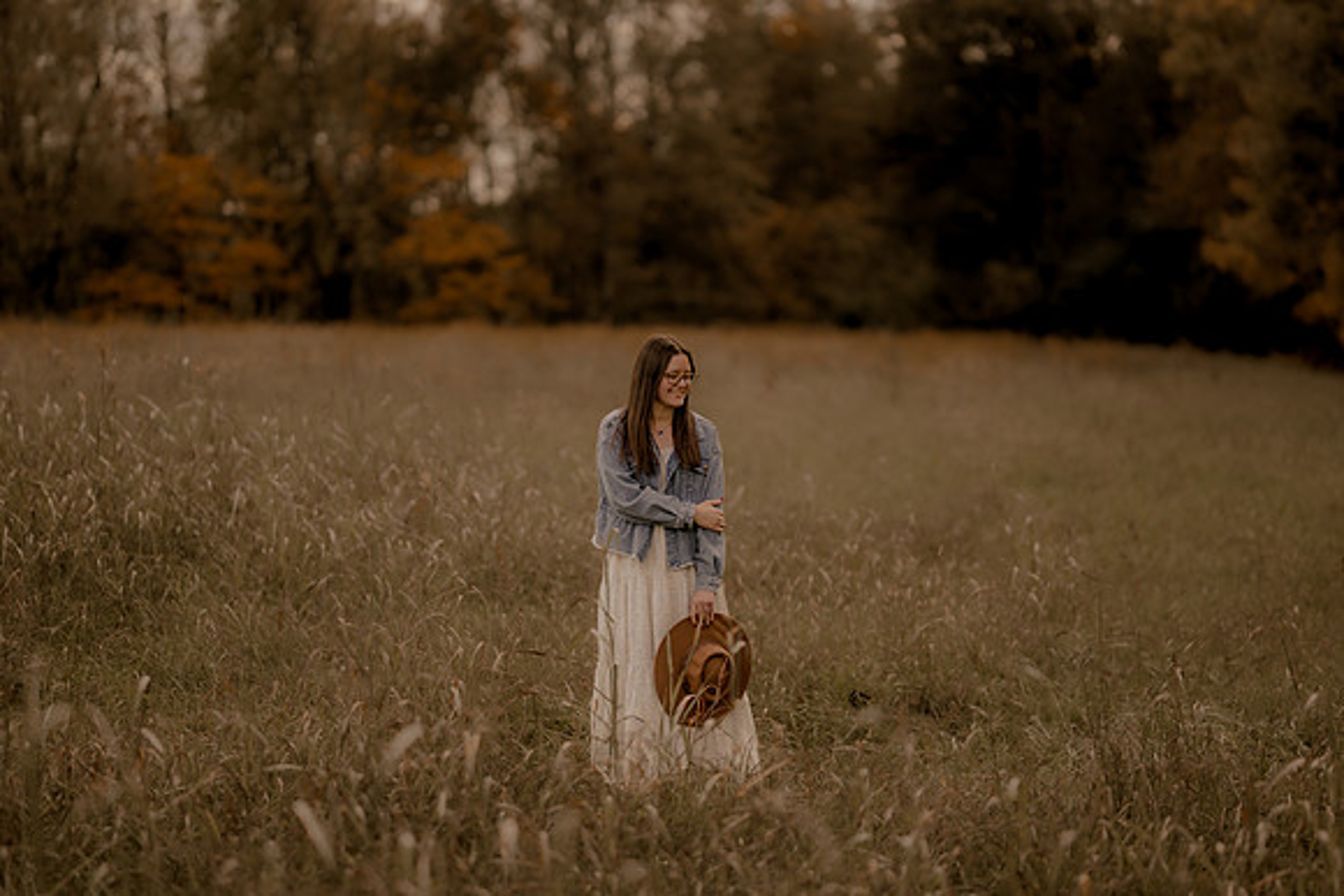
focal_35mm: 85
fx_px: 3174
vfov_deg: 16.1
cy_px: 448
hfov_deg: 23.9
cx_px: 672
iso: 200
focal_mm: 85
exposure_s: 1/3200
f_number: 1.4
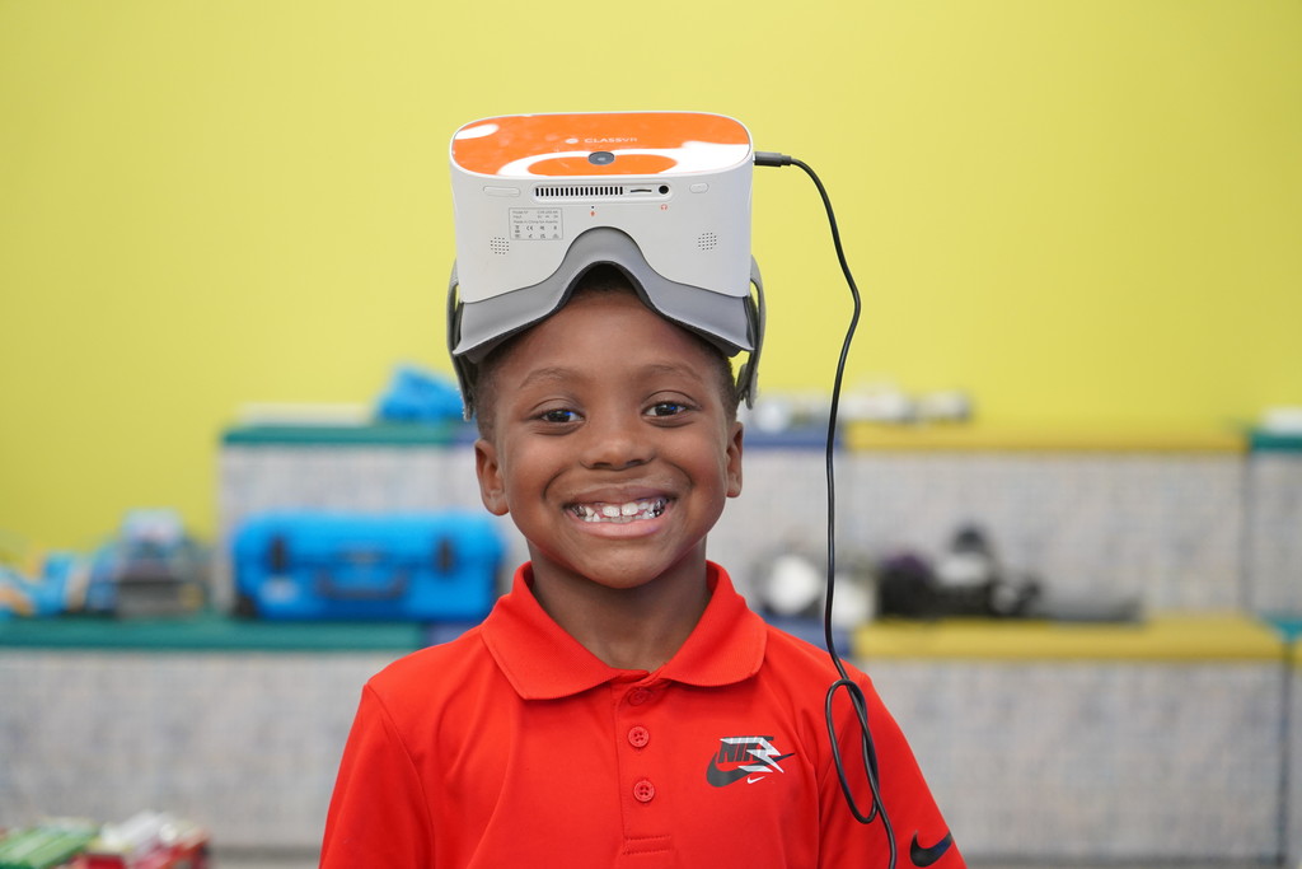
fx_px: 2749
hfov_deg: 26.6
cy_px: 434
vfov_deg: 18.0
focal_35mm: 76
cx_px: 651
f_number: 4
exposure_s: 1/160
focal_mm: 76
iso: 2500
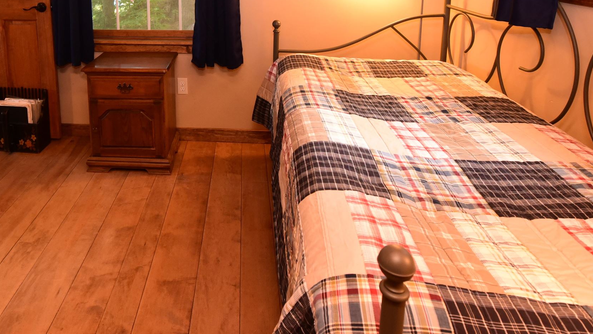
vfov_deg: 38.8
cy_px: 13
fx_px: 425
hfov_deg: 67.3
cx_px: 184
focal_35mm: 27
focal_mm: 14
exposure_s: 1/60
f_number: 6.3
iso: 2200
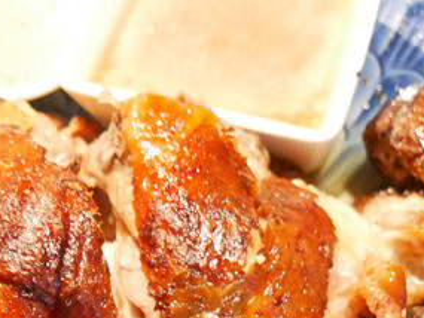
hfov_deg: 16.4
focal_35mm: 120
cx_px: 131
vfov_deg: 11.8
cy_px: 476
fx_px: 1470
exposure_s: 1/25
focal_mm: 19
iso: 3200
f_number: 3.8
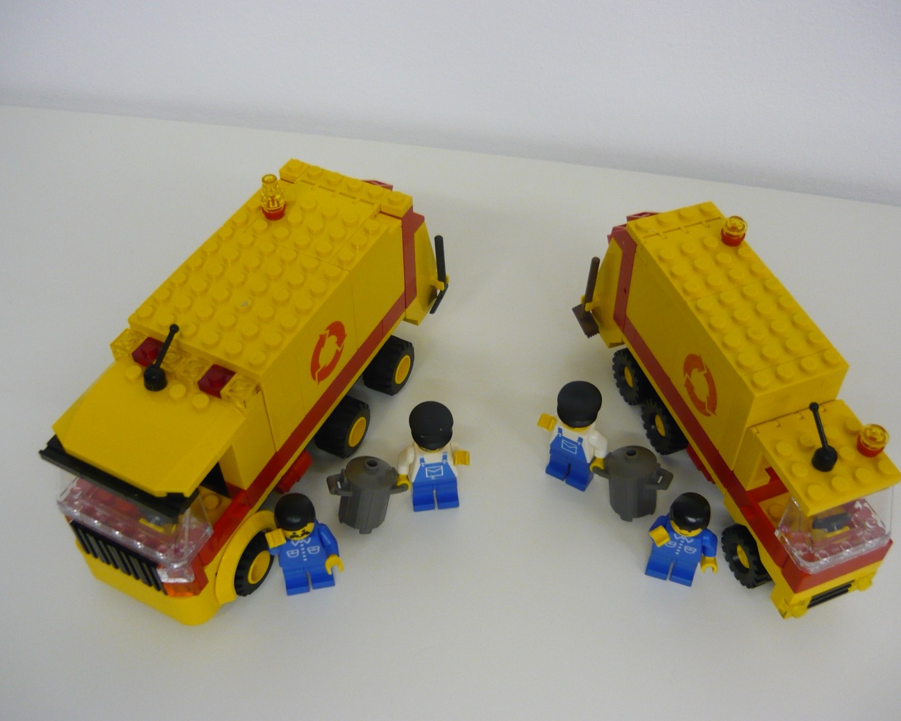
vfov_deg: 42.2
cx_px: 465
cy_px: 357
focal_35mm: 35
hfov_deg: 51.5
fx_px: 933
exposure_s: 1/30
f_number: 2.8
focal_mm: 5.5
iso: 250
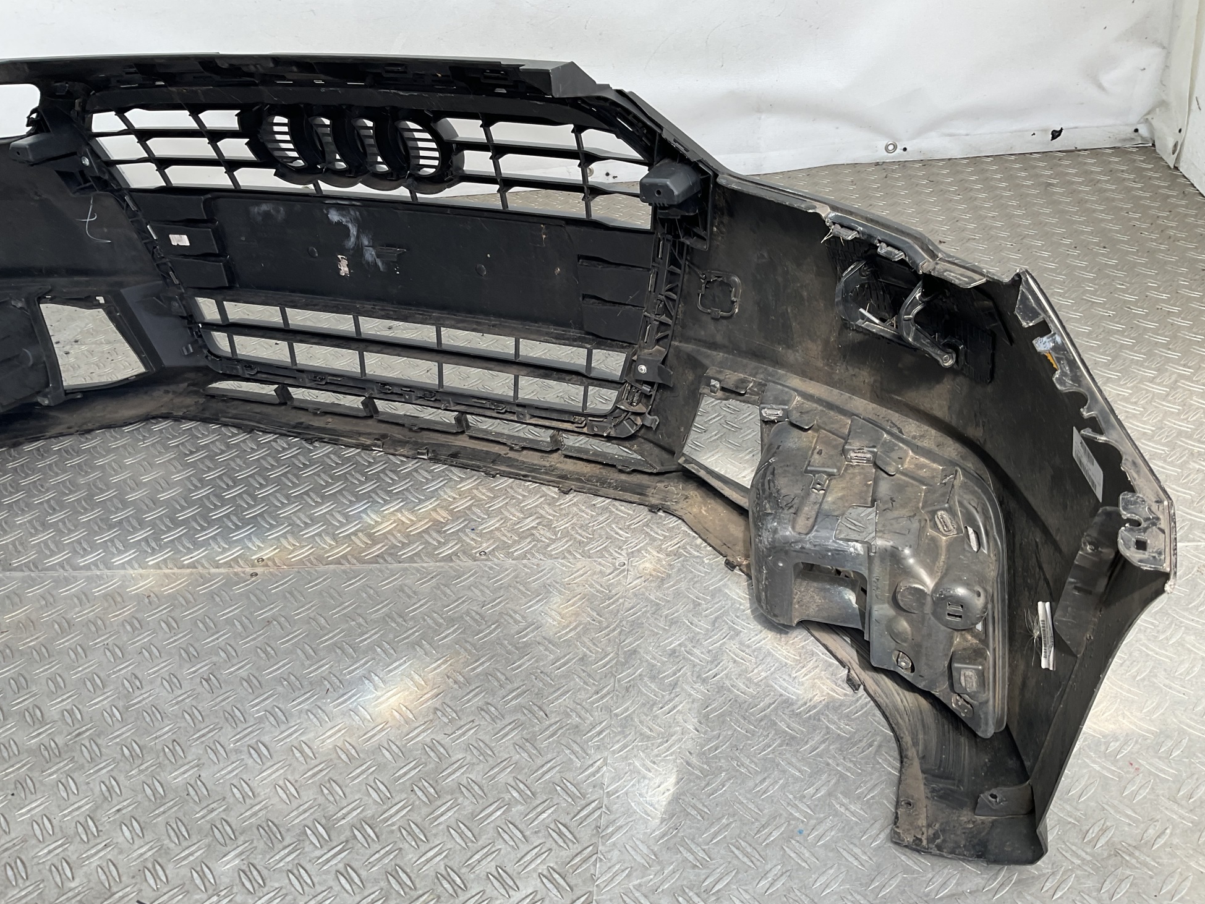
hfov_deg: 60.0
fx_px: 1044
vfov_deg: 46.8
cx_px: 608
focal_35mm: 30
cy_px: 467
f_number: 1.8
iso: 16
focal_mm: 3
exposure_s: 1/116
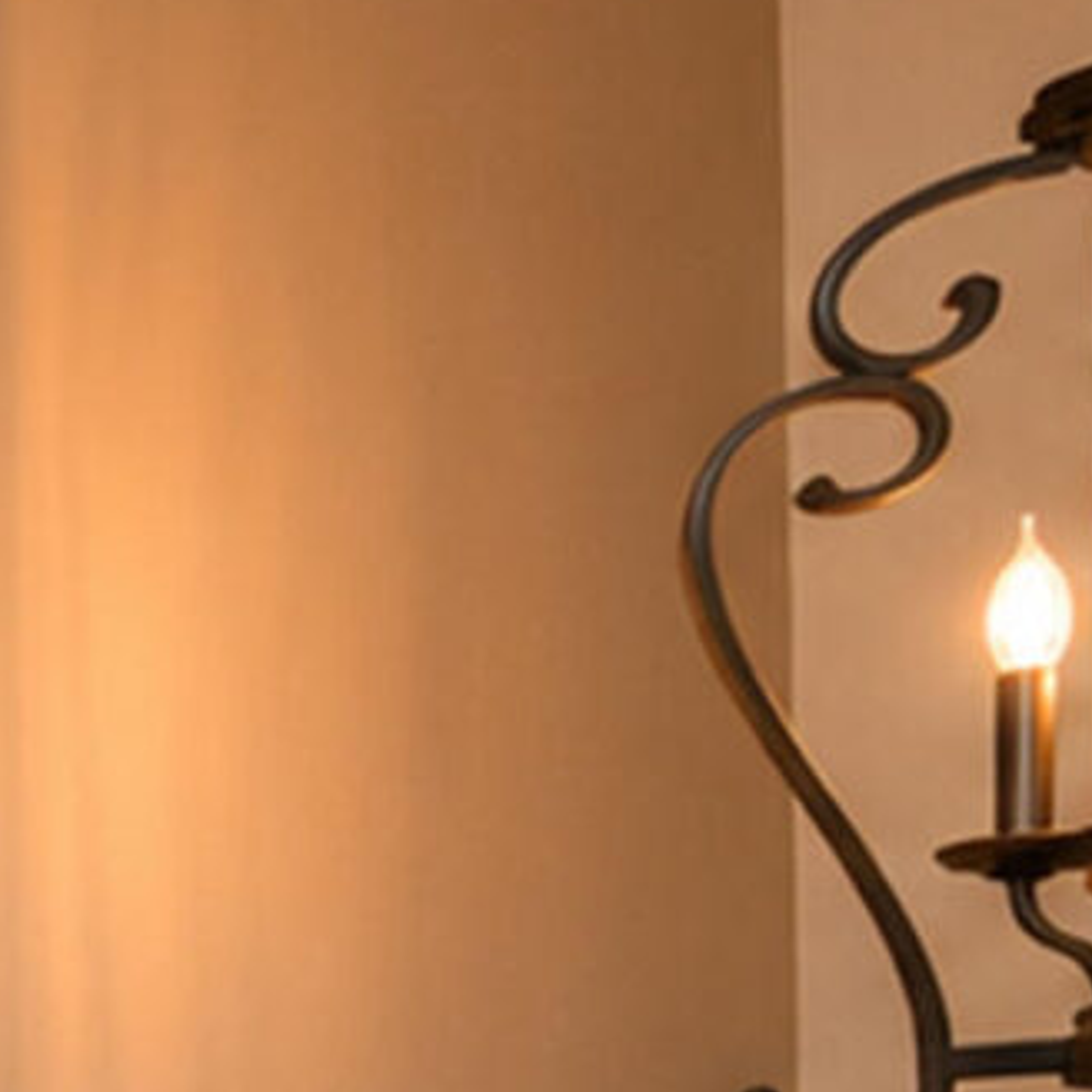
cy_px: 1353
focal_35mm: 106
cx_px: -2840
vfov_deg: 15.7
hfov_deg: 9.2
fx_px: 3783
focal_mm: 16
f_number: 4
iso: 64
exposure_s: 1/30
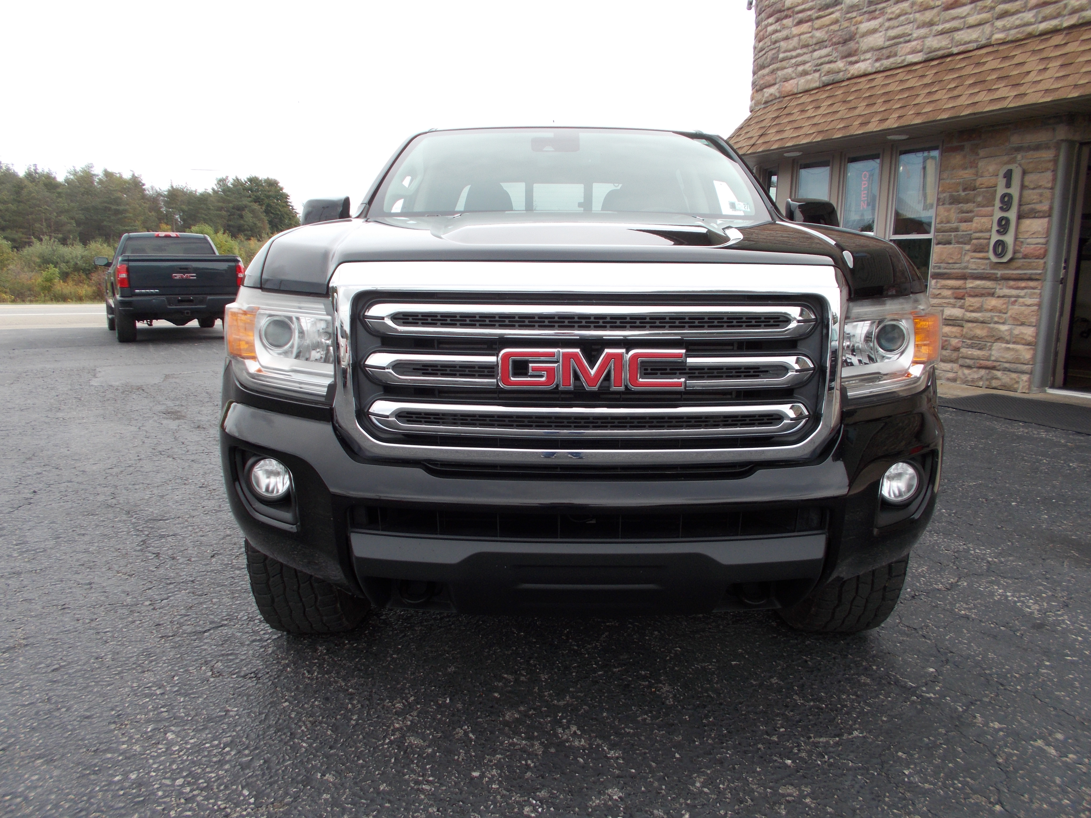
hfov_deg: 67.3
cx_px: 546
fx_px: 819
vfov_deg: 53.1
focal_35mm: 26
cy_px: 409
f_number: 3.2
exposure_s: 1/320
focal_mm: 4.6
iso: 80
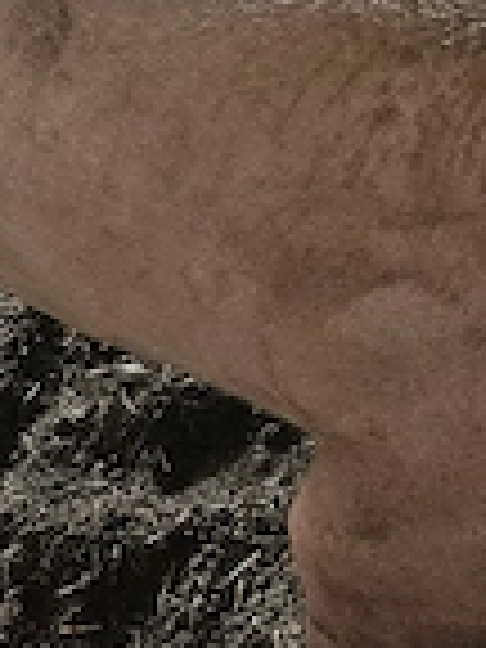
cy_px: -238
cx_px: 549
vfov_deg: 25.2
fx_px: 1198
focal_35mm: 64
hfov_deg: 21.6
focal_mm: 5.4
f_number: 1.8
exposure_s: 1/204
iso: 250
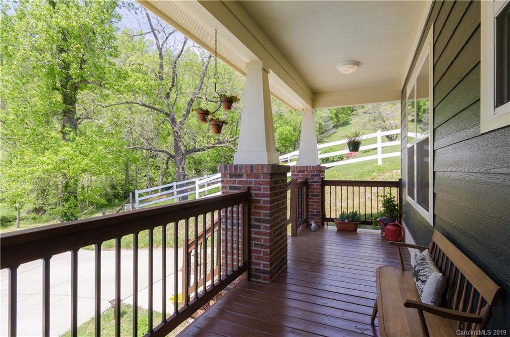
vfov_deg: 67.1
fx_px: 254
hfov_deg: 90.2
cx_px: 255
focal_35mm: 18
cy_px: 168
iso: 400
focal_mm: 12
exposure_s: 1/400
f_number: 8
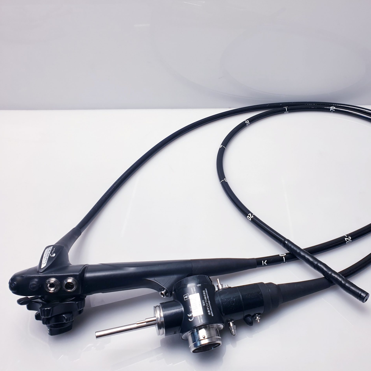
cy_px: 184
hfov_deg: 51.9
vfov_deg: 52.5
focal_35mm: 31
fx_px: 376
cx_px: 233
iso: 64
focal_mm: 4.3
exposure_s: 1/100
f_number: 2.4
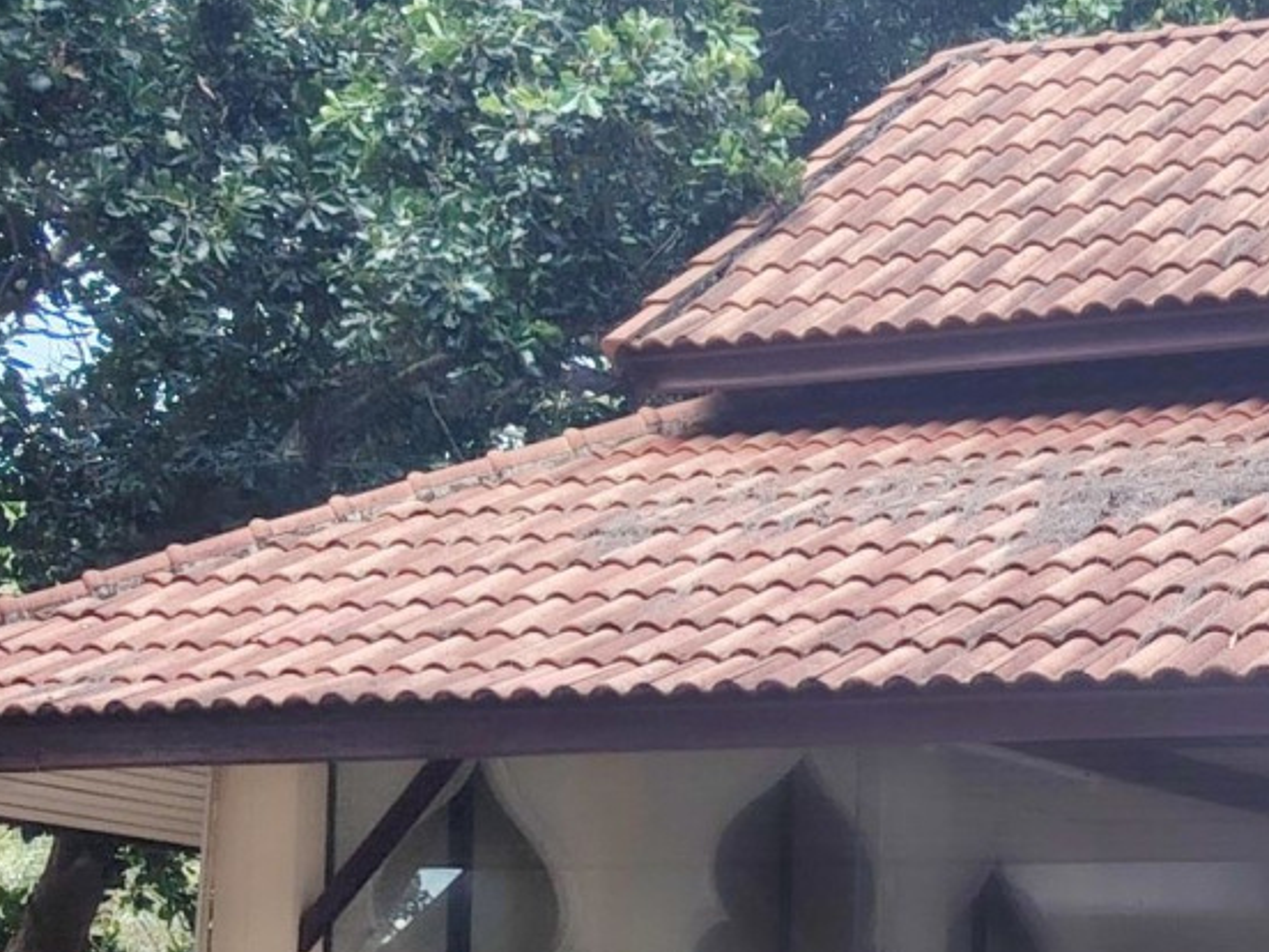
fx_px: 3079
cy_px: 1207
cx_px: 1825
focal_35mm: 84
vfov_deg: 16.7
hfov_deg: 20.4
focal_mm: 5.25
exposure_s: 1/306
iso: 100
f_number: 1.75
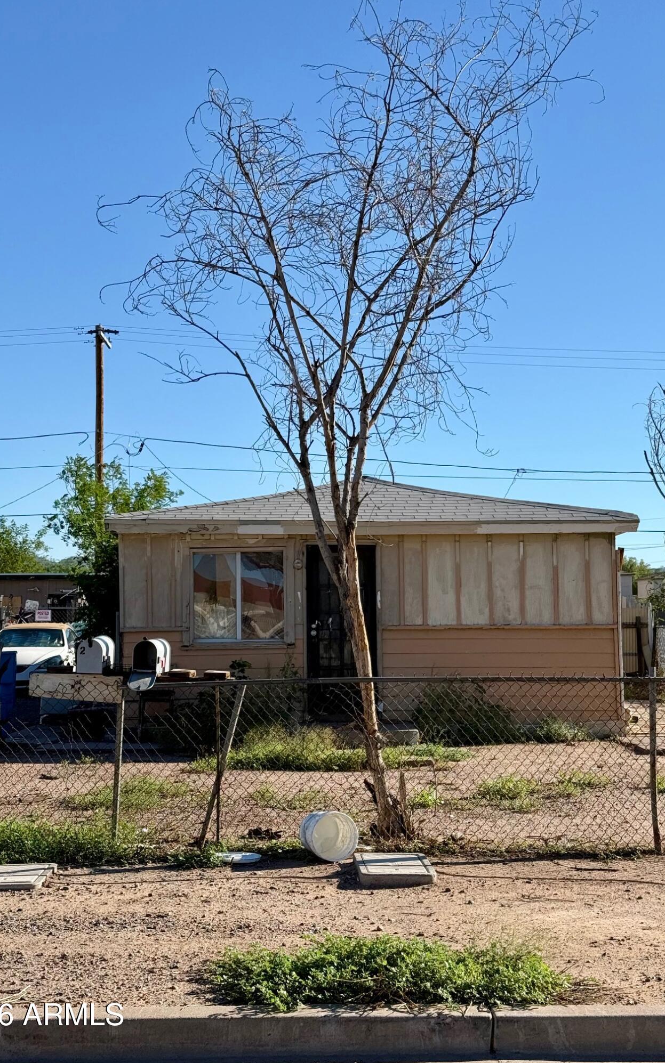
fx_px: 1479
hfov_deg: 25.3
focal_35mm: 51
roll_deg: -0.7
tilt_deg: +3.6
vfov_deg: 39.6
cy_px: 531
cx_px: 344
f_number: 1.78
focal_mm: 6.76
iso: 64
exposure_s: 1/4329
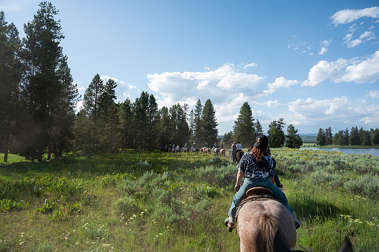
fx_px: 263
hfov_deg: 71.5
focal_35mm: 25
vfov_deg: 51.2
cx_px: 190
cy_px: 126
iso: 125
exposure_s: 1/400
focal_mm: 25
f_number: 5.6
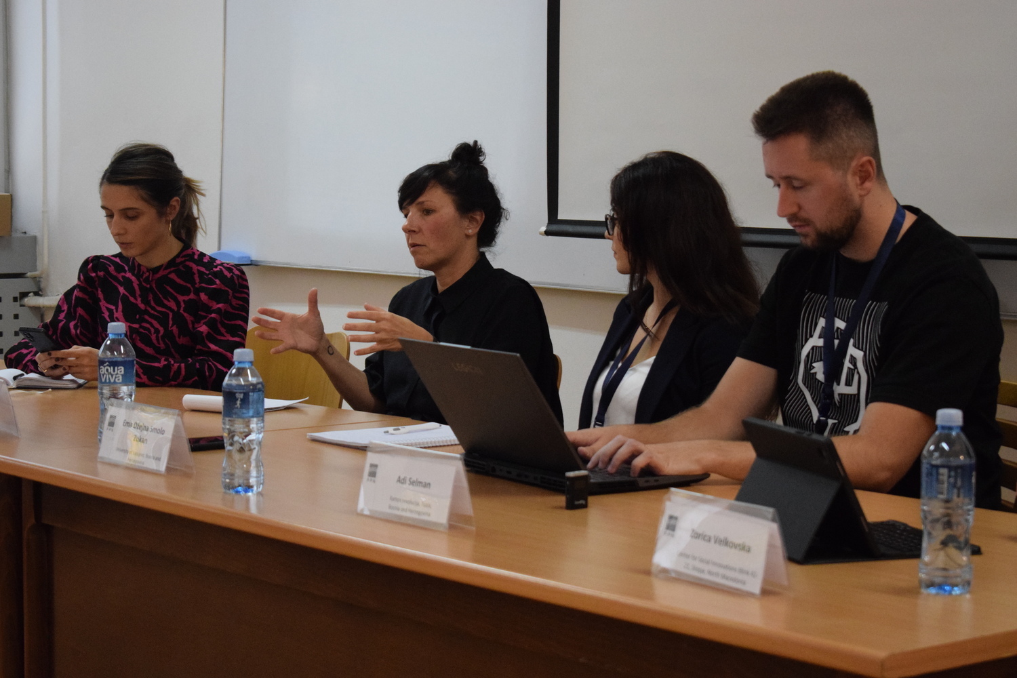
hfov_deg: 24.6
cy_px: 339
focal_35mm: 82
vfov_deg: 16.6
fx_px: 2330
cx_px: 508
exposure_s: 1/125
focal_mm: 55
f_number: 5.6
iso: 4000
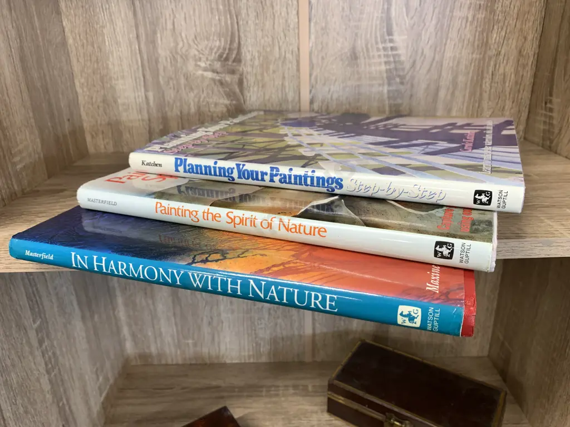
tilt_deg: -22.1
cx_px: 285
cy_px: 214
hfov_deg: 67.3
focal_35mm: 26
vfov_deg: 53.1
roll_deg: +1.1
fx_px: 428
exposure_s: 1/50
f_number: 1.8
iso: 64
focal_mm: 4.25
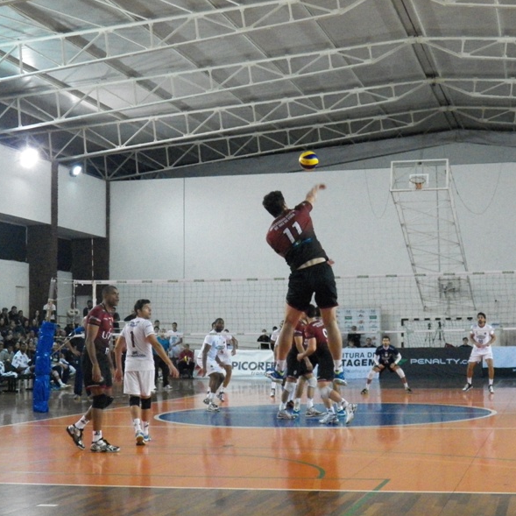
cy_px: 258
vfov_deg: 28.6
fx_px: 1012
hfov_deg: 28.4
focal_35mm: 60
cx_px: 344
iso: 1600
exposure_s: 1/320
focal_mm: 8.9
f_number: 3.2
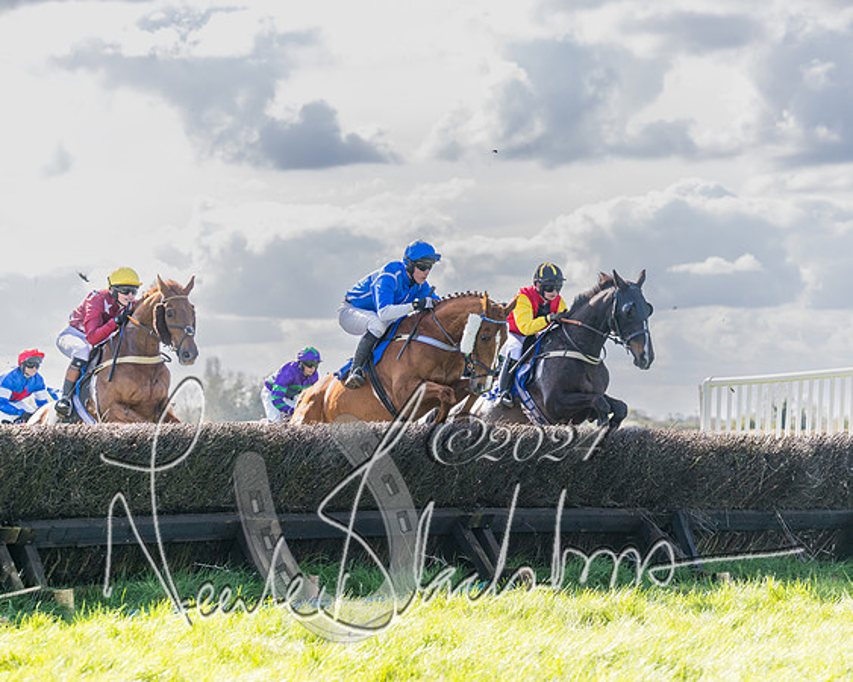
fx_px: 2750
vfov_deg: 14.1
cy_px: 343
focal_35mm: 109
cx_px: 501
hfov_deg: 17.6
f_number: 4
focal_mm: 96
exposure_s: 1/2000
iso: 400
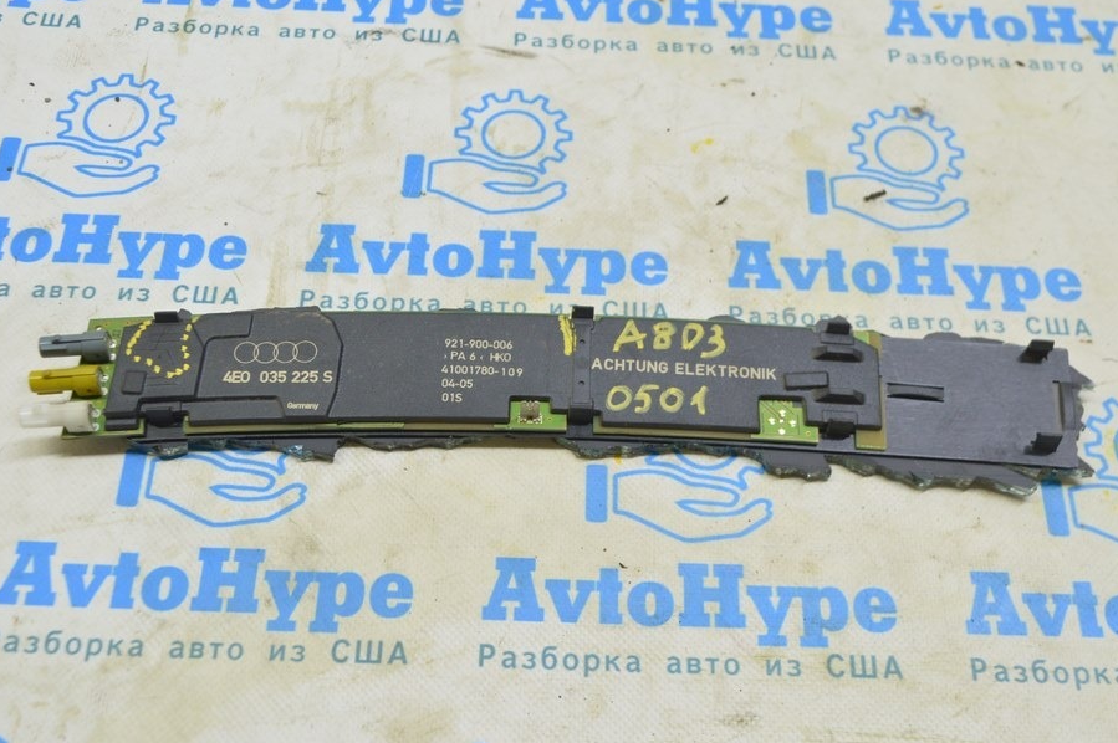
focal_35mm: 41
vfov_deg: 32.6
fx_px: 1272
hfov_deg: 47.4
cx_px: 545
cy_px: 391
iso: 400
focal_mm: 24
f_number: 5.6
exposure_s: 1/20
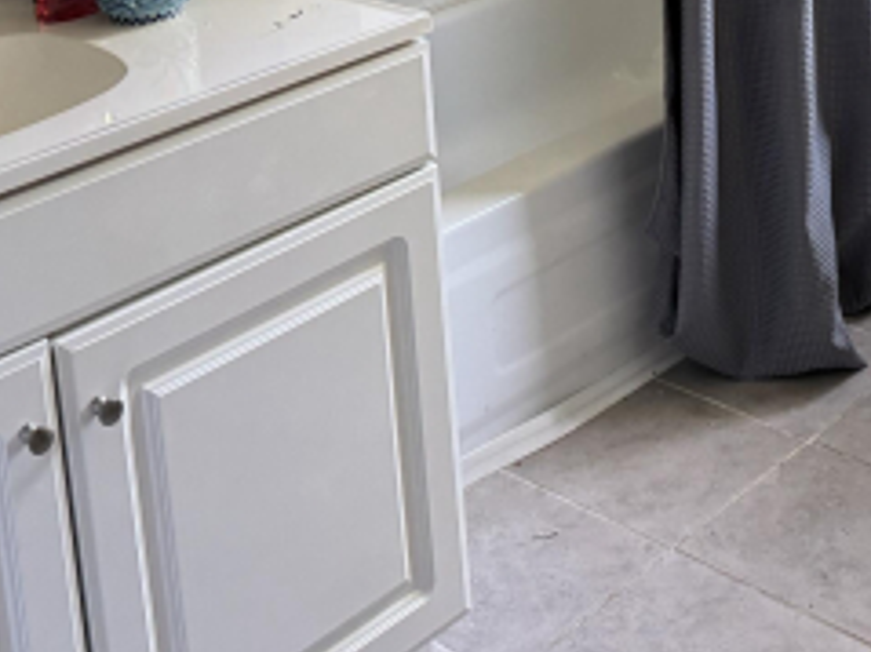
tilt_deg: -8.9
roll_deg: +4.2
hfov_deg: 28.8
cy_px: -237
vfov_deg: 19.8
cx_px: 585
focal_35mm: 67
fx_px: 1685
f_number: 1.78
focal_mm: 6.76
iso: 320
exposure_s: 1/60
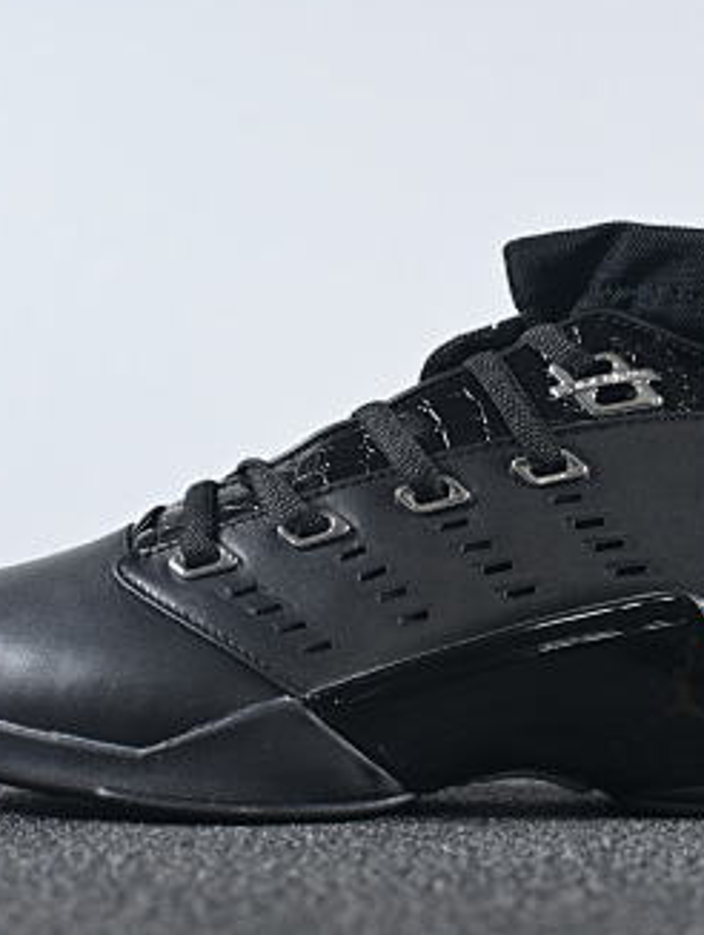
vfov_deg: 28.0
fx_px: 1877
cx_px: 449
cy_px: 462
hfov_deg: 21.2
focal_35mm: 69
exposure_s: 1/125
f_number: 5
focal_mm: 31.5
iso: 1250
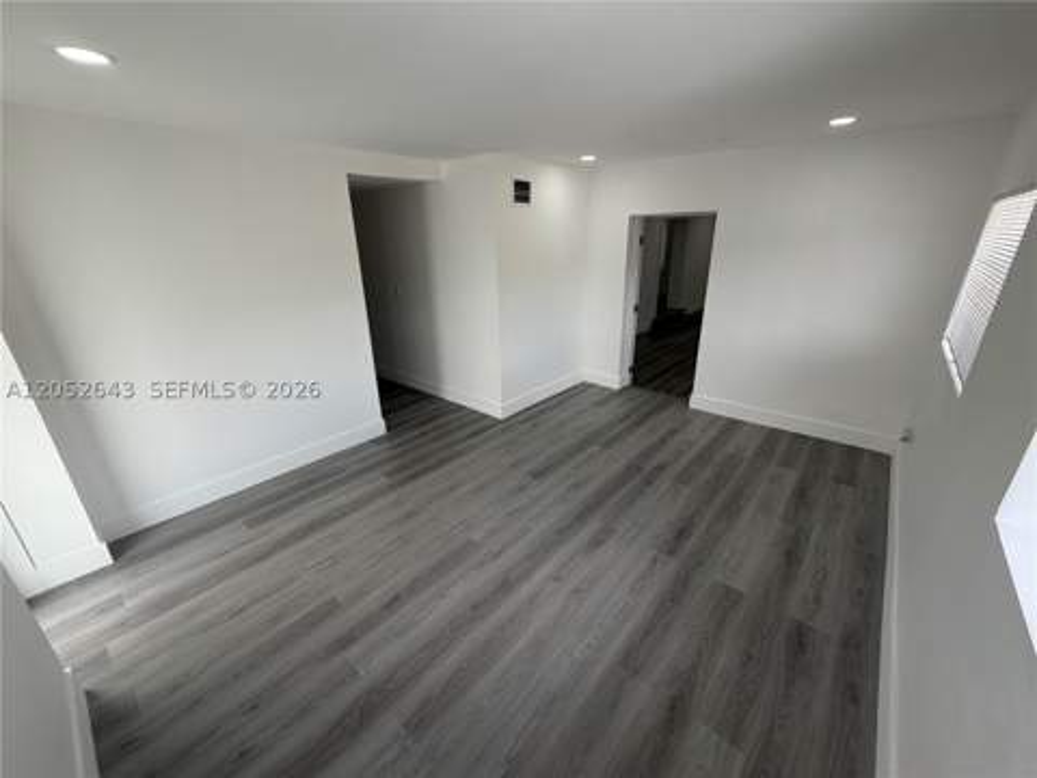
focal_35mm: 14
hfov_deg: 102.1
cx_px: 518
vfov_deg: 85.7
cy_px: 389
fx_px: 419
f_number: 2.2
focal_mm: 2.22
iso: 40
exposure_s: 1/168
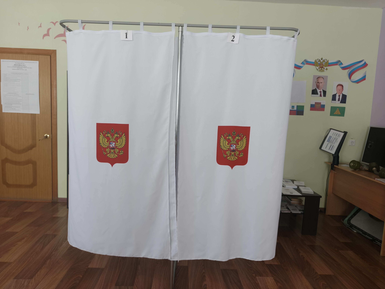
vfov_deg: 58.9
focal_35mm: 23
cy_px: 144
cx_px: 192
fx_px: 256
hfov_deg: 73.9
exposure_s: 1/100
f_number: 1.8
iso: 93
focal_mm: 5.56
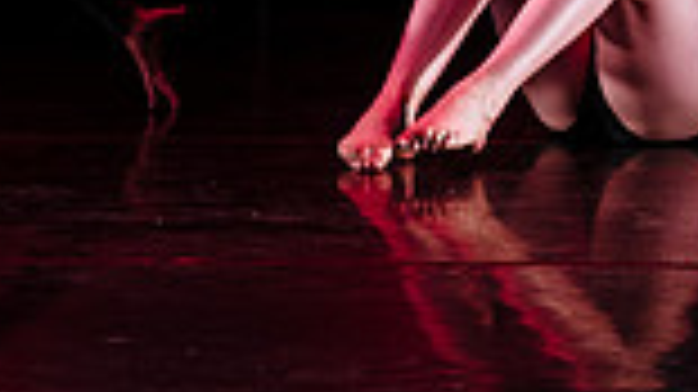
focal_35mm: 748
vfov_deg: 1.6
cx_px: 1126
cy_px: -375
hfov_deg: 2.9
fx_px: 13837
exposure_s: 1/500
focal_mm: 191
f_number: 2.8
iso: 1250
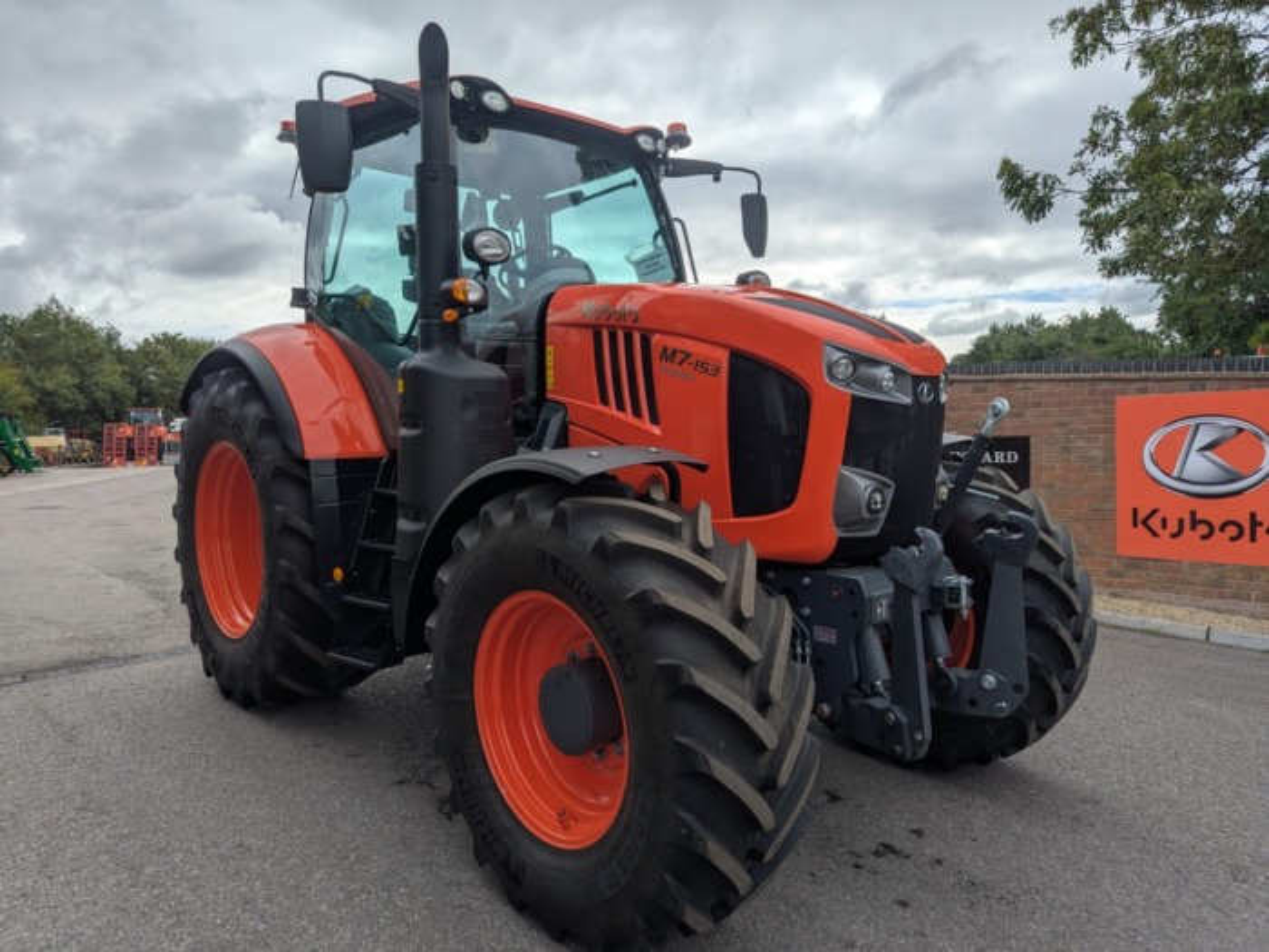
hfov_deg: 71.6
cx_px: 634
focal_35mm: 24
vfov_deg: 56.8
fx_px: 880
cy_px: 476
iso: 45
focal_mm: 6.81
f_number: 1.85
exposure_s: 1/3534
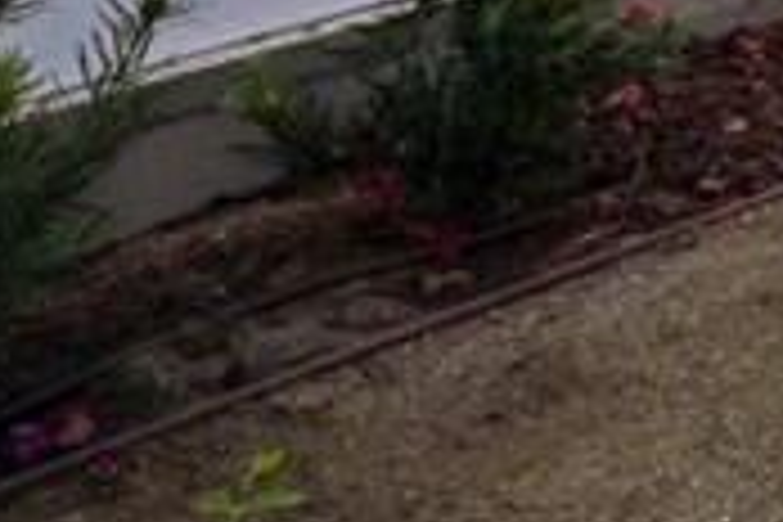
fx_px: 2044
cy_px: -716
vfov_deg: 11.9
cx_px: 1773
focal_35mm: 94
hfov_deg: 15.1
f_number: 8
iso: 400
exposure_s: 1/1600
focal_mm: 16
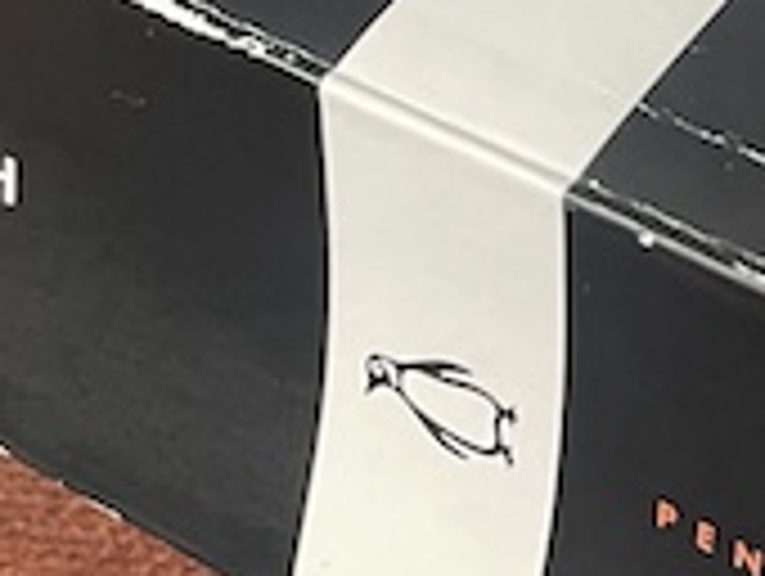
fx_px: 2700
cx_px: 819
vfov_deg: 11.8
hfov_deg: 15.7
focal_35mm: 122
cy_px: -184
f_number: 1.6
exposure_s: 1/60
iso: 250
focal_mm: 4.2
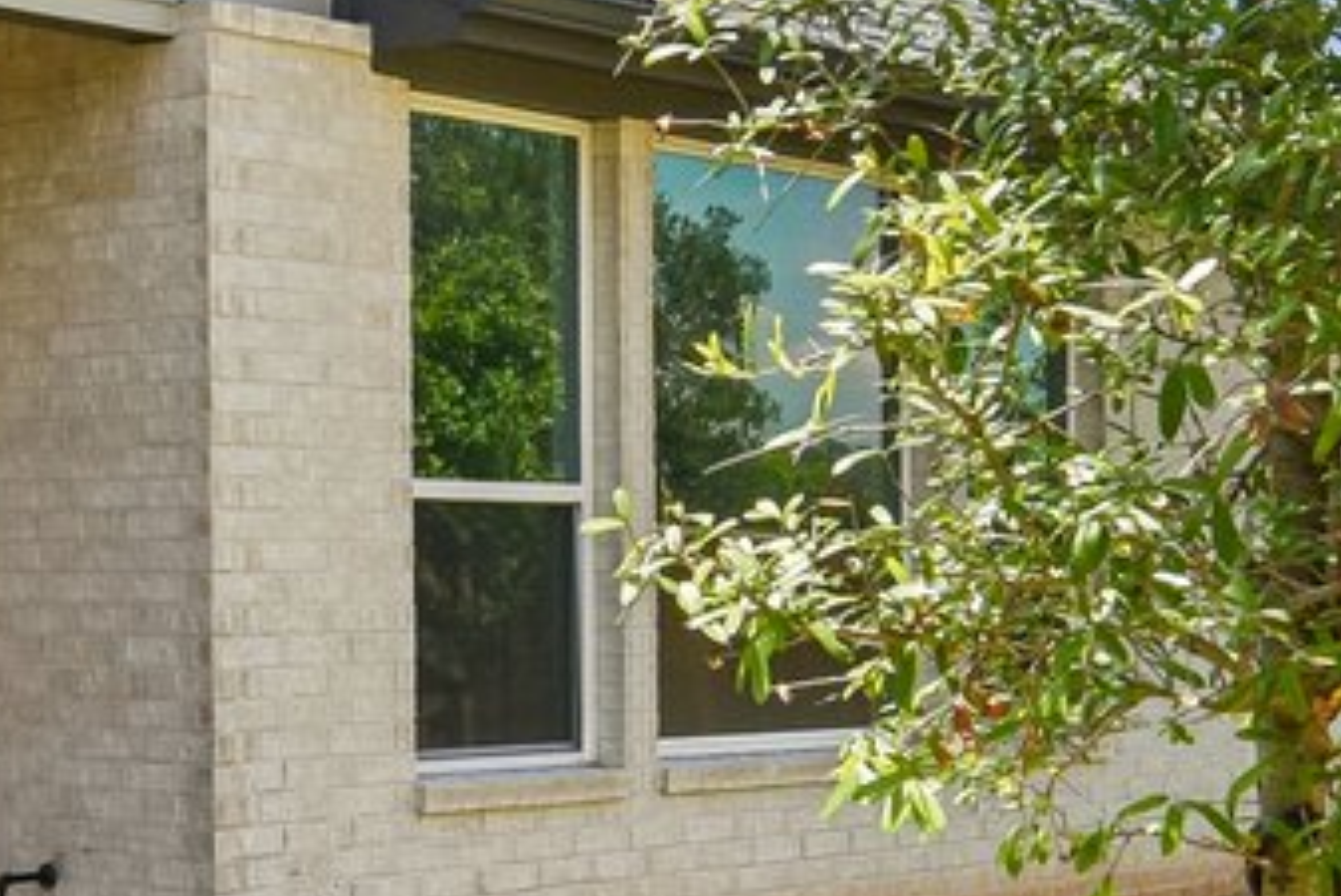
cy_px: 619
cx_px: 199
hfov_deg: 23.4
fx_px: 3167
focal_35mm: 85
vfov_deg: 16.0
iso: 100
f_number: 8
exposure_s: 1/320
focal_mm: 14
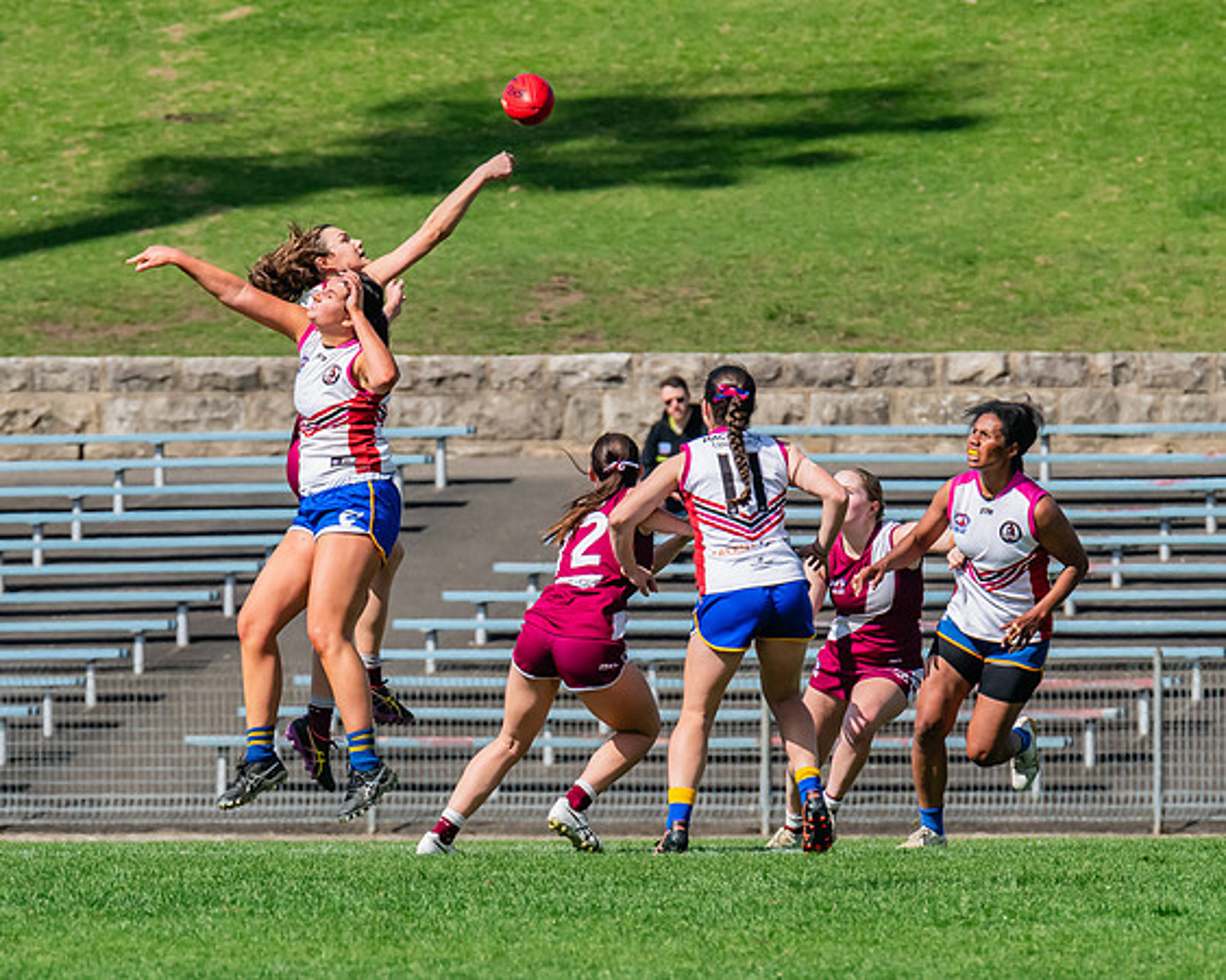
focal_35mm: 707
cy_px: 544
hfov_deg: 2.7
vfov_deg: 2.2
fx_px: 25637
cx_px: 291
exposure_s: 1/1250
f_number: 11
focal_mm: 420
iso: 800
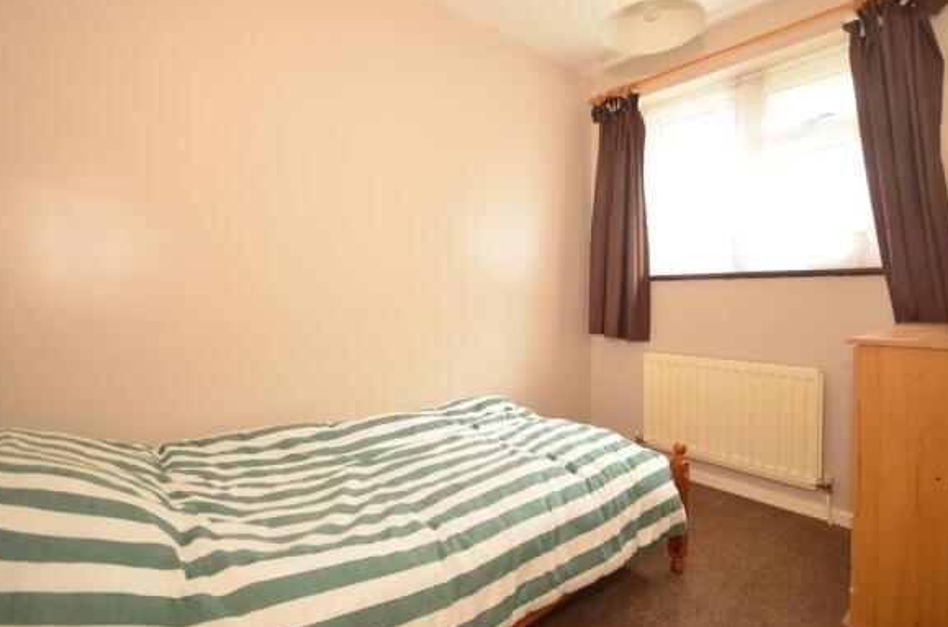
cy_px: 296
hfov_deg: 93.4
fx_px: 447
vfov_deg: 70.1
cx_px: 486
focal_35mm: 17
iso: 200
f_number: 4.5
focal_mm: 10
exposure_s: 1/4
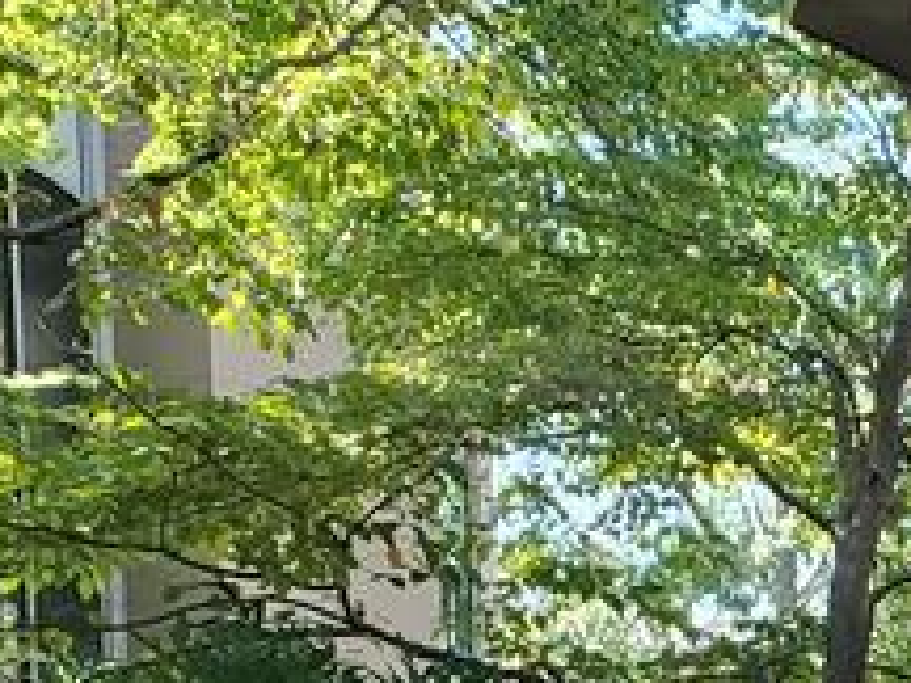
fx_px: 3237
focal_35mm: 123
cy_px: 1307
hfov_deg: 13.6
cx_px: 1847
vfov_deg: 11.1
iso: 80
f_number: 2.4
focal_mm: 4.3
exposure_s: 1/120
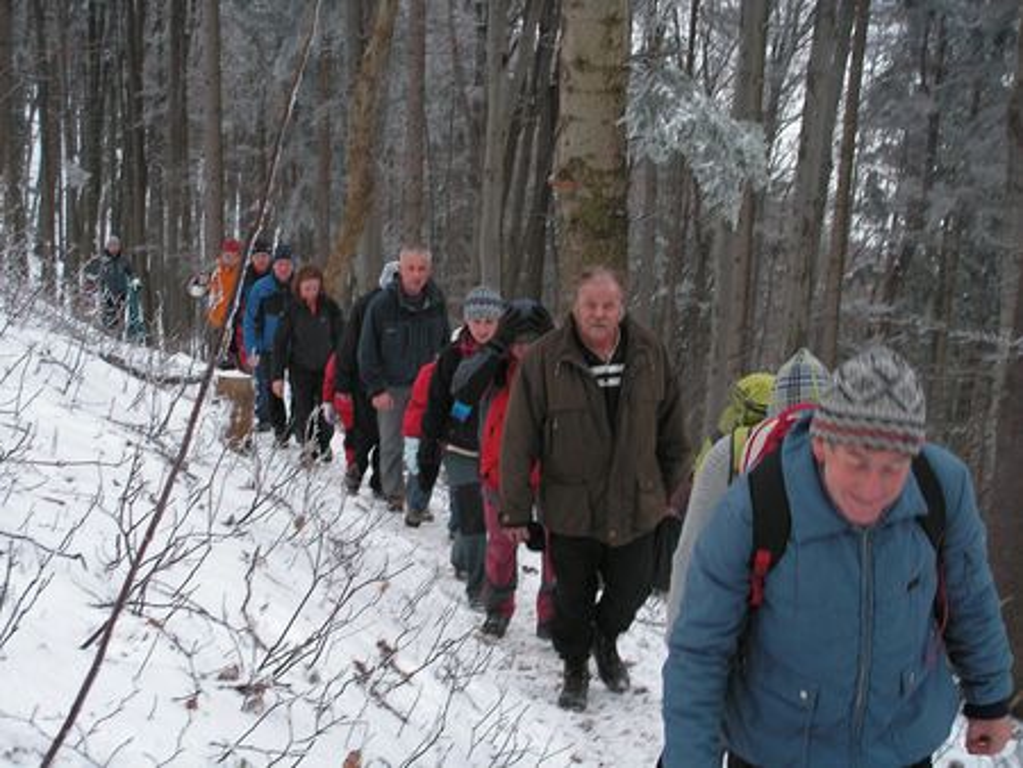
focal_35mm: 59
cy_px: 384
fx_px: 1745
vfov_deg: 24.8
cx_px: 512
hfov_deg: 32.7
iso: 64
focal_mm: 9.9
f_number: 3.3
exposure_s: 1/60
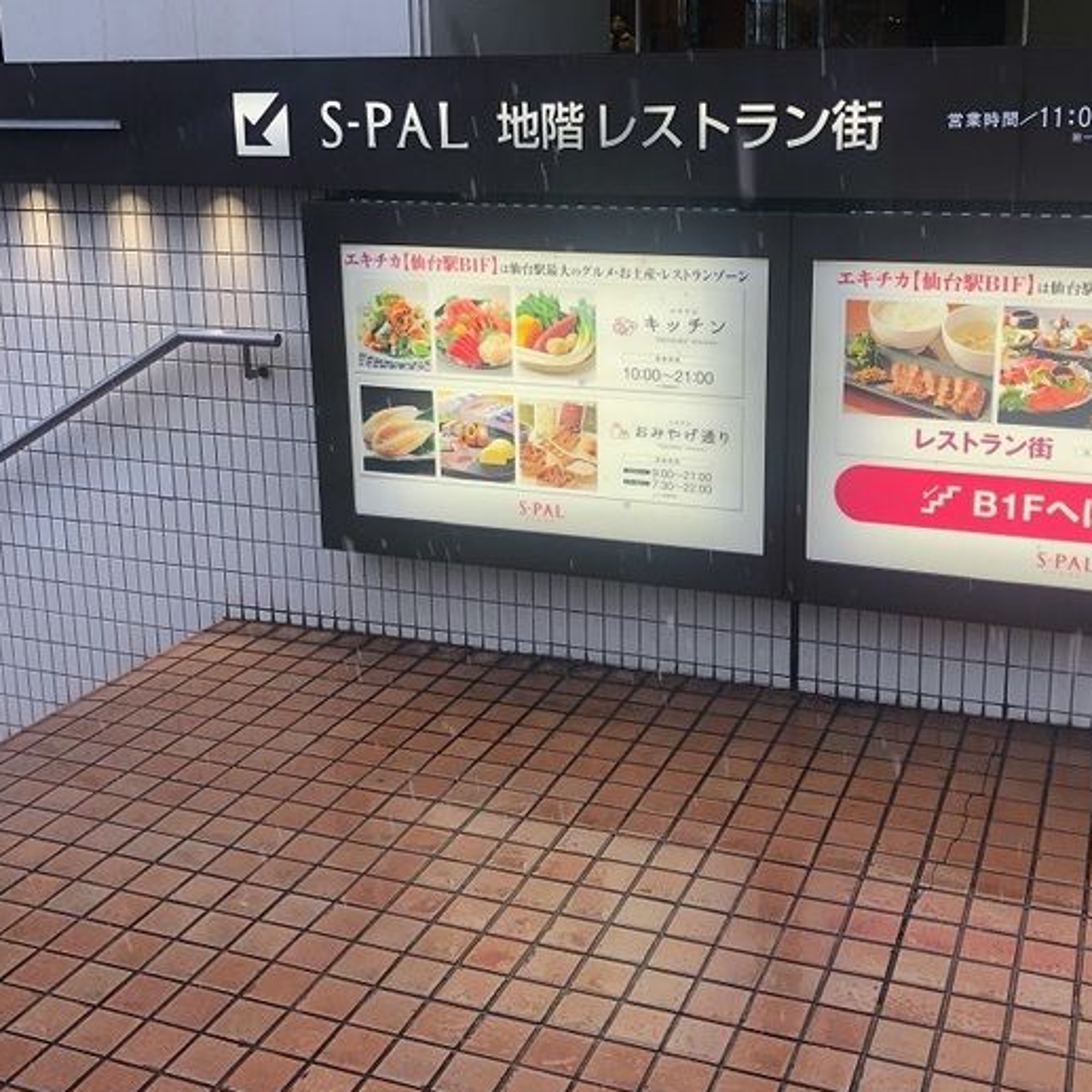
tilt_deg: -12.4
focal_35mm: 39
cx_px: 649
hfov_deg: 42.7
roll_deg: -0.1
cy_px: 457
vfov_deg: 42.7
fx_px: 1392
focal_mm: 3.99
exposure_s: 1/174
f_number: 1.8
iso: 20
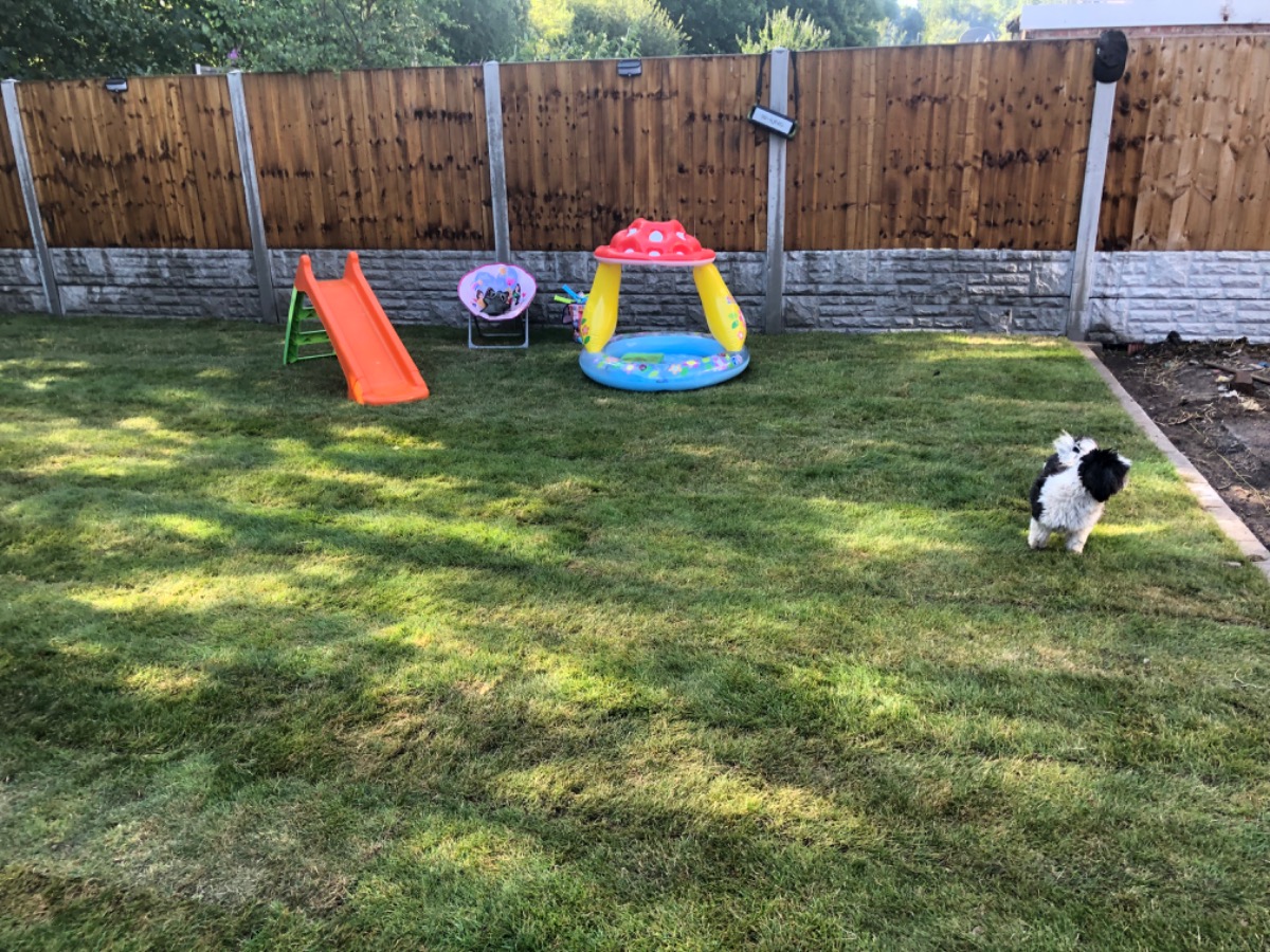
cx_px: 635
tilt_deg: -16.5
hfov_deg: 63.4
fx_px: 1027
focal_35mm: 28
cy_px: 476
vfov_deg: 49.7
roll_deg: +0.0
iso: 40
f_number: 1.8
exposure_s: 1/120
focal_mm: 3.99
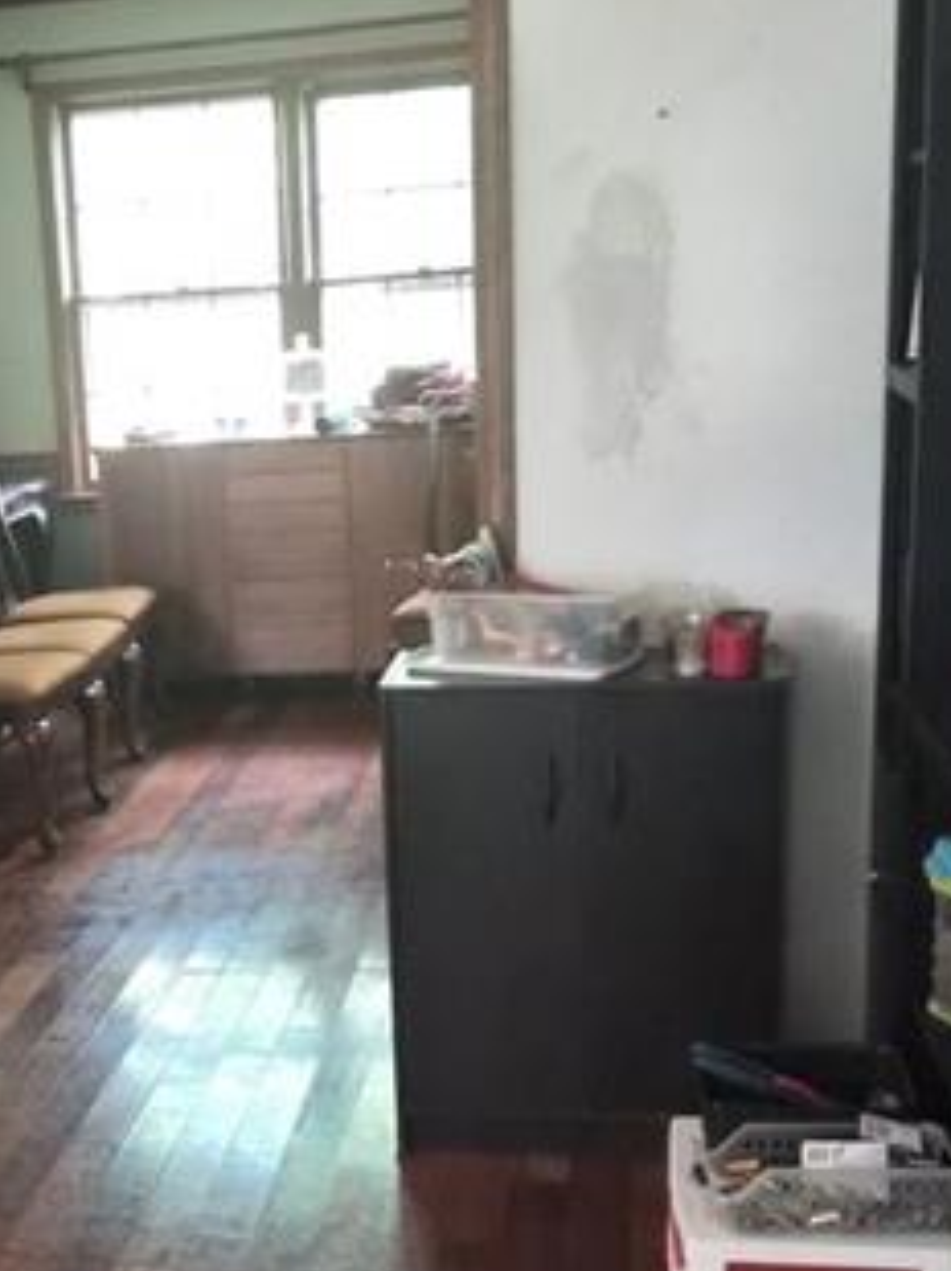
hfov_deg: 24.8
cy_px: 812
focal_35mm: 57
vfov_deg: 33.6
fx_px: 2091
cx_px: 90
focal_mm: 5.4
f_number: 1.8
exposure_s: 1/120
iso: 2000
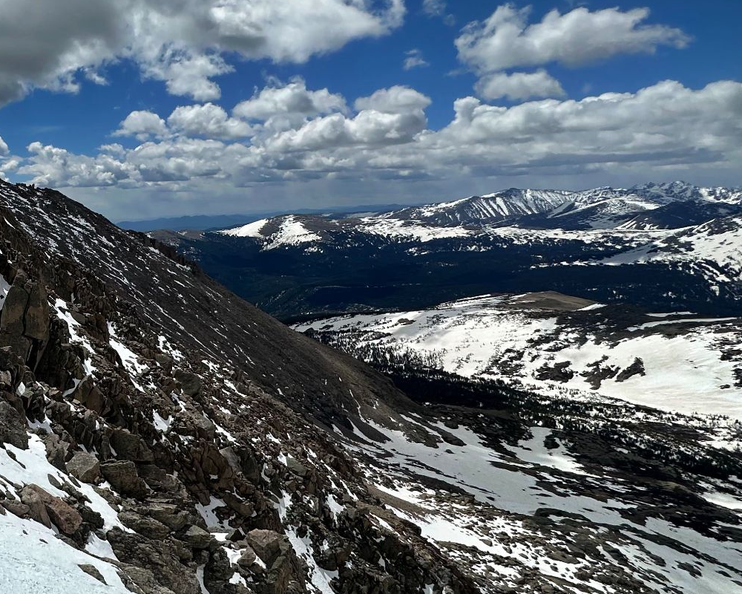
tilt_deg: -8.8
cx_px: -4
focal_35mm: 28
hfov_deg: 50.1
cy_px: 288
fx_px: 615
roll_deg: +2.9
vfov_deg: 51.5
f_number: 2.2
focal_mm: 2.22
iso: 50
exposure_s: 1/7299
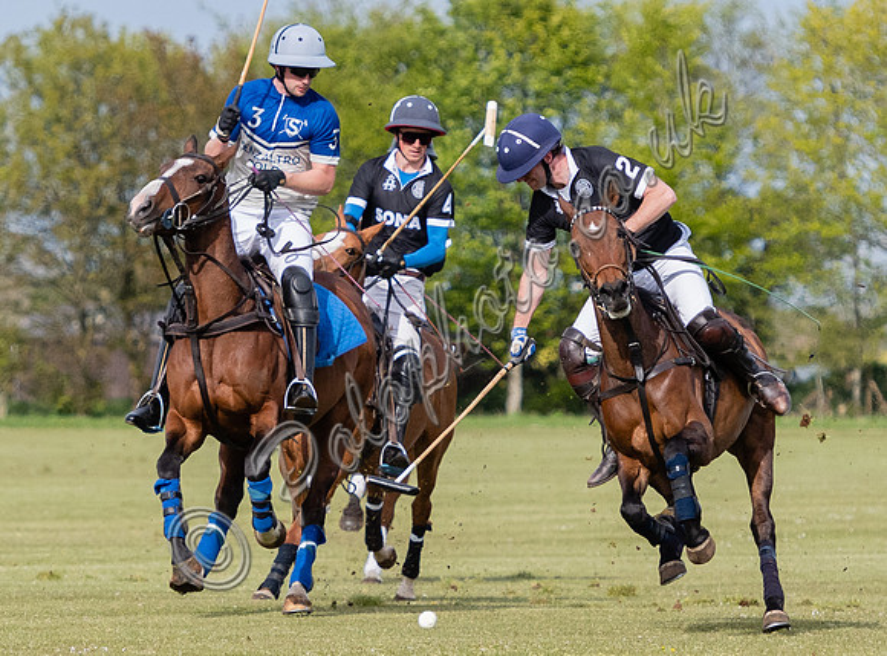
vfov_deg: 2.7
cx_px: 313
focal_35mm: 541
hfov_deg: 3.7
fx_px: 13801
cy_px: 358
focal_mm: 150
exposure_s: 1/5000
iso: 640
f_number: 4
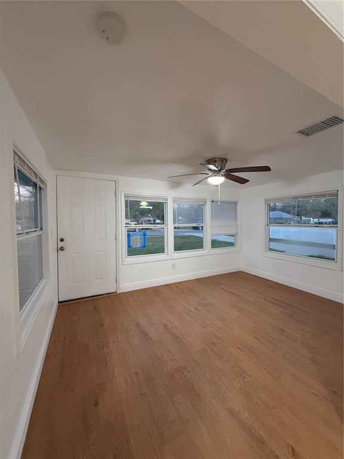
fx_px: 186
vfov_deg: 102.1
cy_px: 230
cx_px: 172
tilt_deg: -1.8
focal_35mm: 14
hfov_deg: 85.7
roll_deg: +0.8
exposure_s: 1/60
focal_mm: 2.22
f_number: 2.2
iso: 400
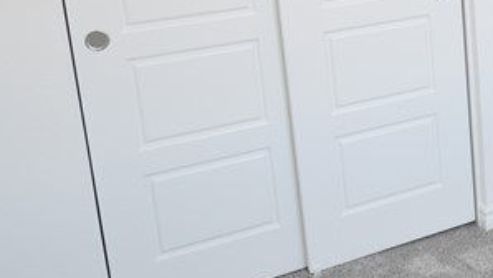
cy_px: 7
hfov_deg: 28.8
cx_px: 594
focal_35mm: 63
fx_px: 823
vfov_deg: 18.7
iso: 400
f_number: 5.6
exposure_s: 1/40
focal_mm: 11
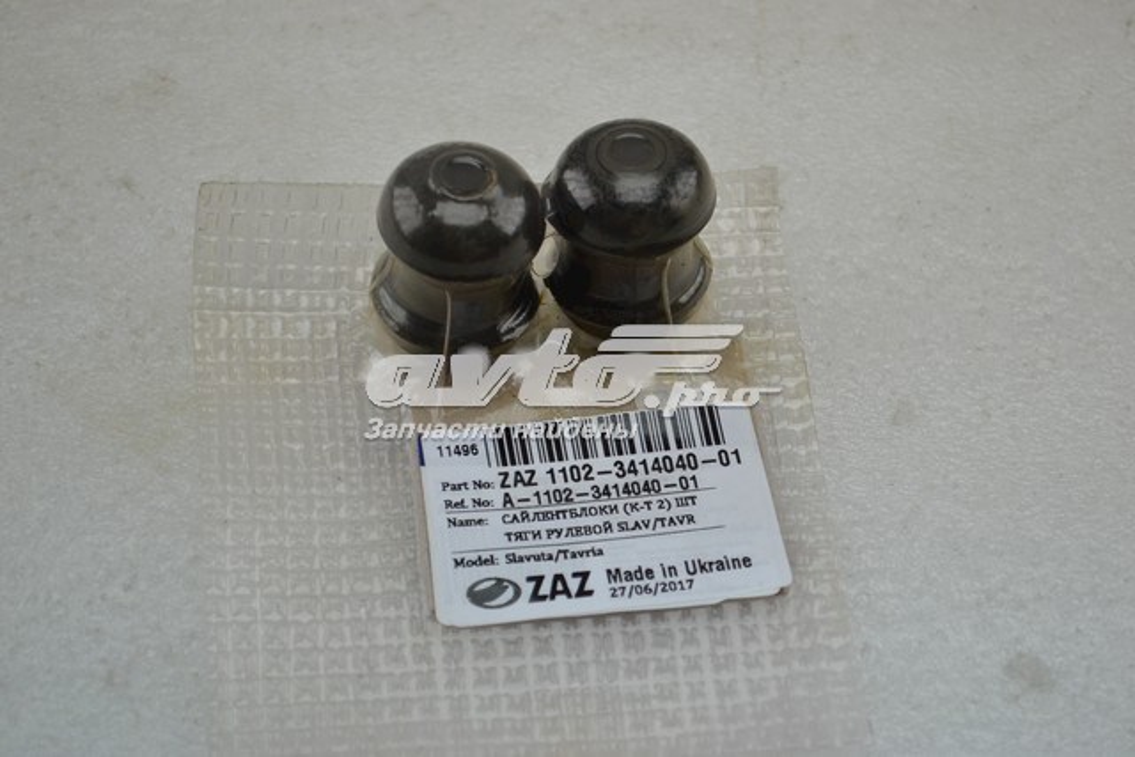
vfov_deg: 16.6
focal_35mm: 82
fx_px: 2601
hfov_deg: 24.6
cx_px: 568
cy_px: 378
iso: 280
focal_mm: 55
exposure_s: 1/125
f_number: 5.6
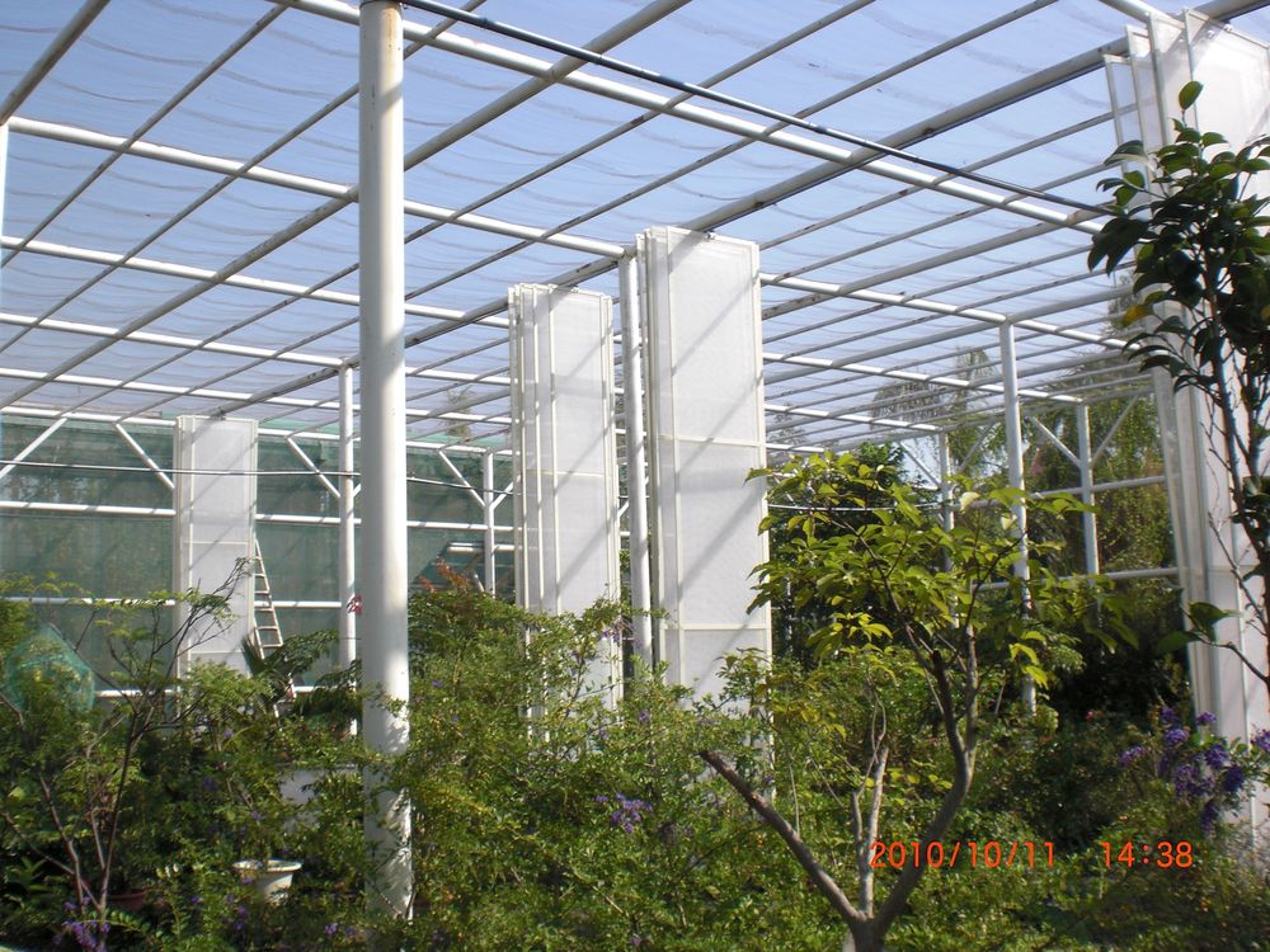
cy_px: 476
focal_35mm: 38
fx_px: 1394
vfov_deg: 37.7
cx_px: 635
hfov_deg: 49.0
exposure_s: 1/250
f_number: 5.6
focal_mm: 6.3
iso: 64
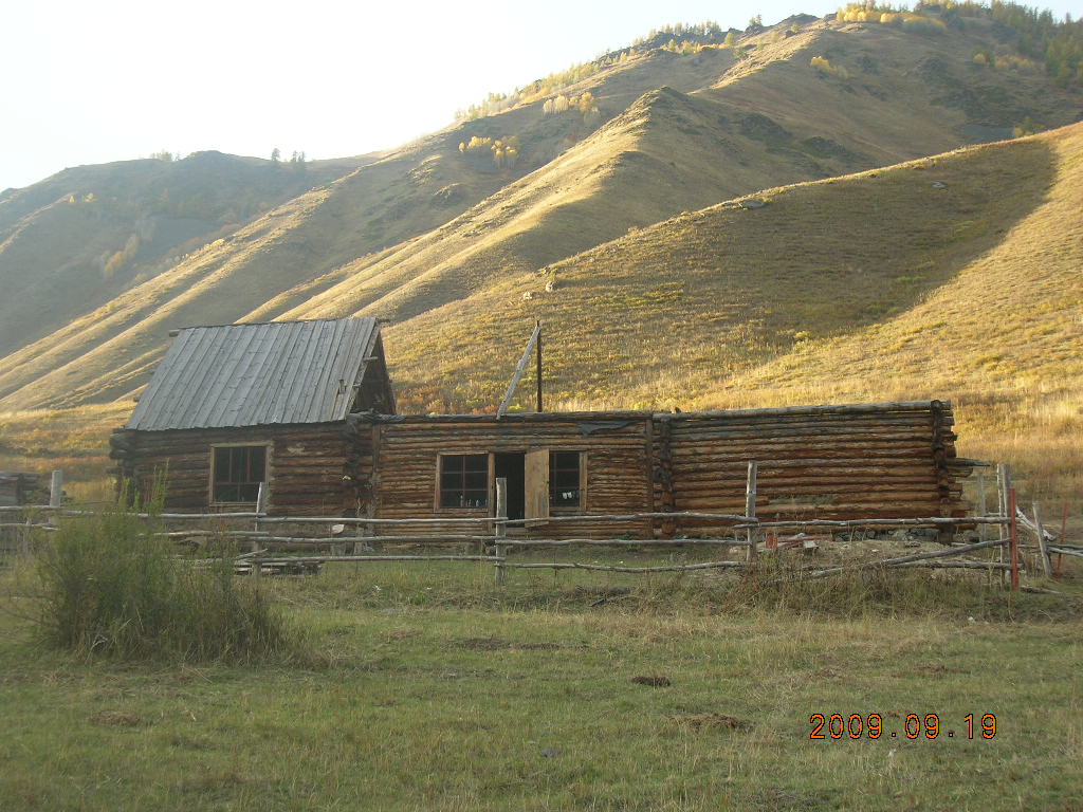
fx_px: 1564
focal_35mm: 50
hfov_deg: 38.2
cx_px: 542
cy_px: 406
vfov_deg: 29.1
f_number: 3.3
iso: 50
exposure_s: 1/61.2
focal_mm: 8.4
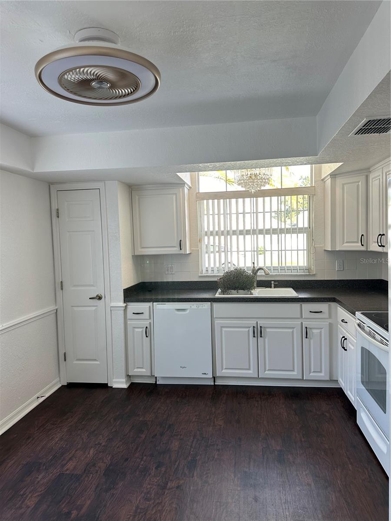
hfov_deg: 56.8
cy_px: 260
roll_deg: +0.8
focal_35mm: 24
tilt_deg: -2.5
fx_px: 361
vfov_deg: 71.6
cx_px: 196
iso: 80
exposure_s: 1/121
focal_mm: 6.86
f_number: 1.78
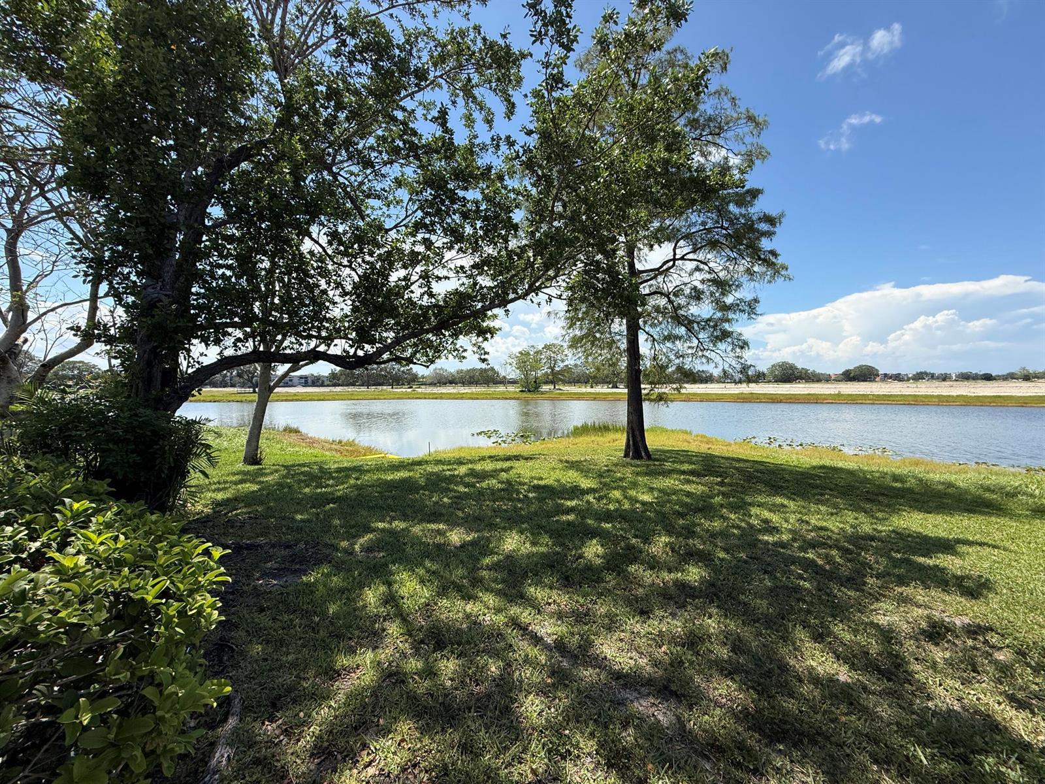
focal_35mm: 14
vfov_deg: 85.7
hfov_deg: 102.1
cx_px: 522
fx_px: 423
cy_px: 392
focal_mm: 2.22
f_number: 2.2
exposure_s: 1/1848
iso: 50
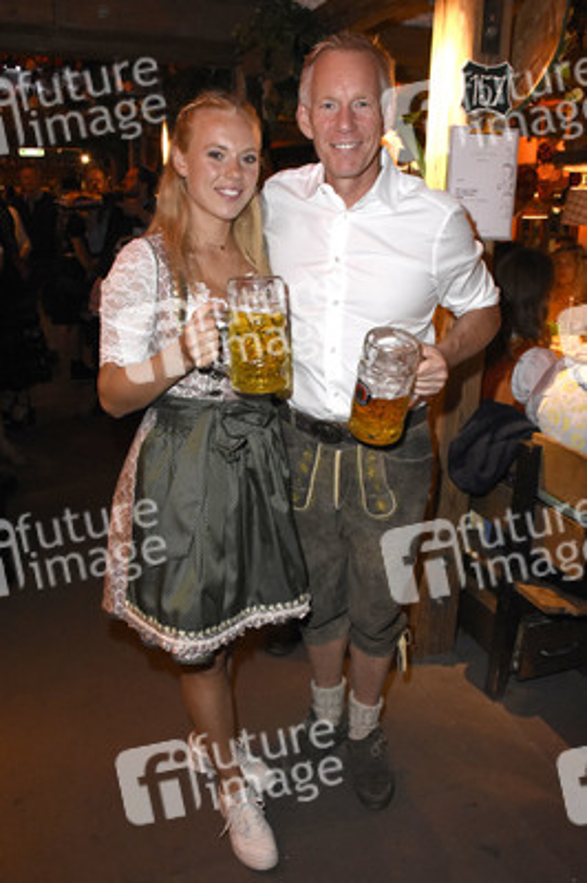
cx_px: 294
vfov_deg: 67.4
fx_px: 661
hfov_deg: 47.9
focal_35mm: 27
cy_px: 442
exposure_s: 1/60
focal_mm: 18
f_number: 6.3
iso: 5000
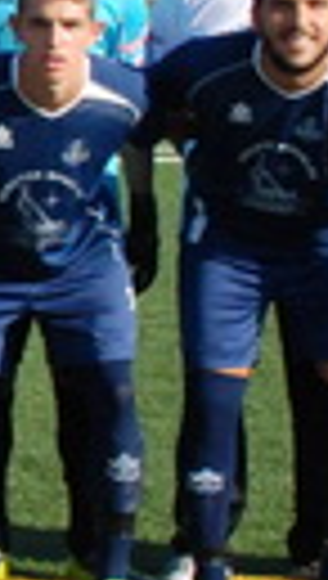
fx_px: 2924
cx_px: -508
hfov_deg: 6.1
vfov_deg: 11.3
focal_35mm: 190
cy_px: 133
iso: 1000
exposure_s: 1/640
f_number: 13
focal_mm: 22
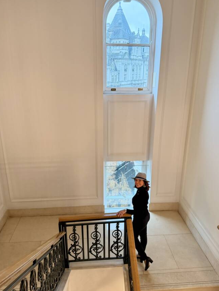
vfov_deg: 69.4
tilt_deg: -18.6
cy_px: 143
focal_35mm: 25
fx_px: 211
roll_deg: -1.9
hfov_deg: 54.9
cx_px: 106
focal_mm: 6.76
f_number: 1.78
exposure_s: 1/50
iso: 200
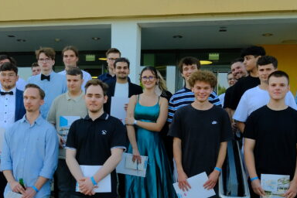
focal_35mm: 43
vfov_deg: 31.1
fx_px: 355
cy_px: 123
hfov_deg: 45.4
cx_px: 134
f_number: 8
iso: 320
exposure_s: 1/125
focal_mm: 10
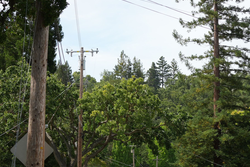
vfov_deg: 11.3
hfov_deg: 17.2
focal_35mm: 119
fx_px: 826
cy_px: 192
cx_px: 158
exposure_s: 1/640
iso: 160
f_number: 4.5
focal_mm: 50
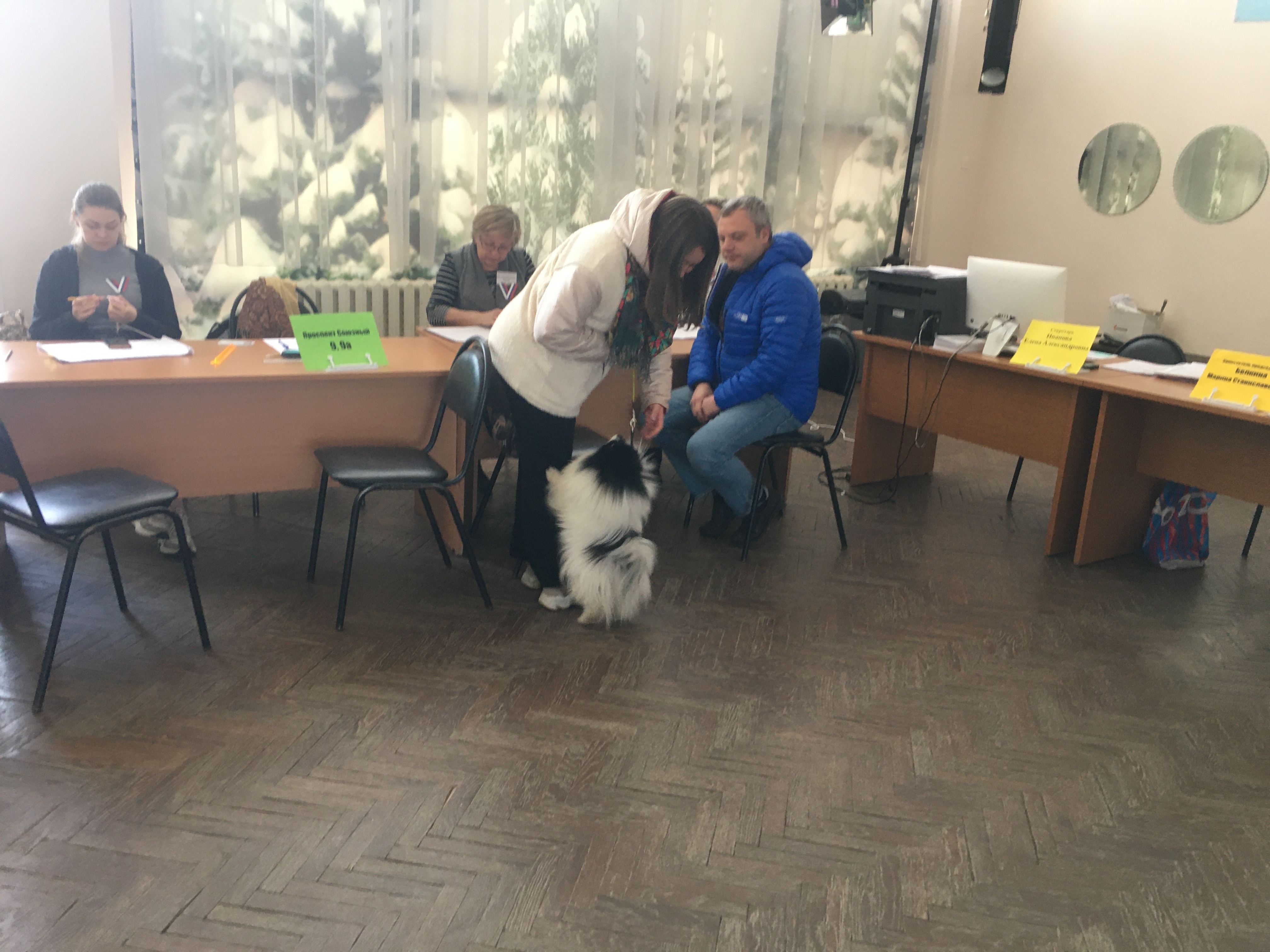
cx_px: 635
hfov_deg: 61.7
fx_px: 1064
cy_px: 476
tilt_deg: -13.0
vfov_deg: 48.2
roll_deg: -2.8
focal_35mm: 29
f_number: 2.2
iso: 125
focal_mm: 4.15
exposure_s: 1/33
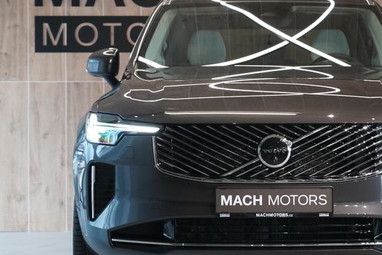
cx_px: 275
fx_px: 1454
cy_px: 125
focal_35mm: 137
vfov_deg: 10.0
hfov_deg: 14.9
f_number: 5.6
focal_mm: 70
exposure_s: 1/160
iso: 5000
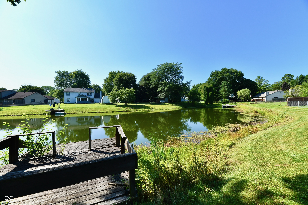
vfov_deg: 81.2
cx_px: 154
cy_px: 102
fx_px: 120
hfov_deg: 104.3
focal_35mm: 14
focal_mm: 14
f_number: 11
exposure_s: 1/500
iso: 640
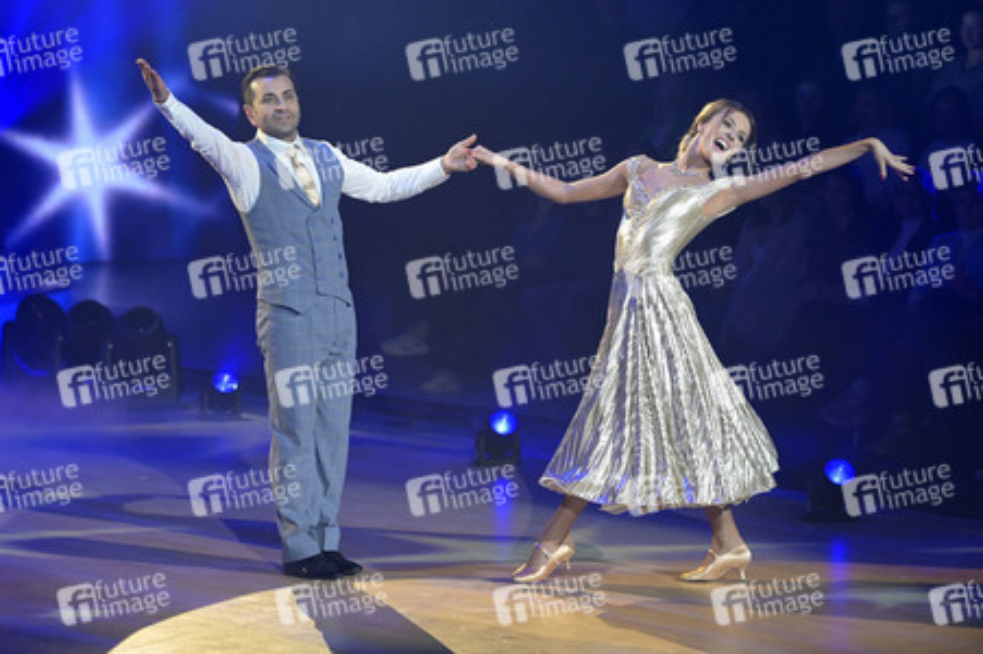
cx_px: 492
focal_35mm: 160
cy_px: 327
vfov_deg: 8.6
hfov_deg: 12.8
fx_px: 4366
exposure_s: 1/500
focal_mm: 160
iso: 6400
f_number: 5
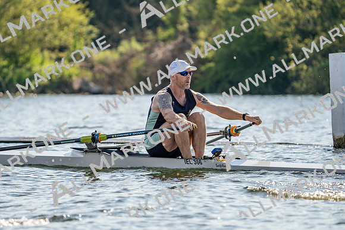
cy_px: 115
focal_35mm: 318
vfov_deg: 4.3
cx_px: 172
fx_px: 3048
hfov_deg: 6.5
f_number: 6.3
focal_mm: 318
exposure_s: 1/1600
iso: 200
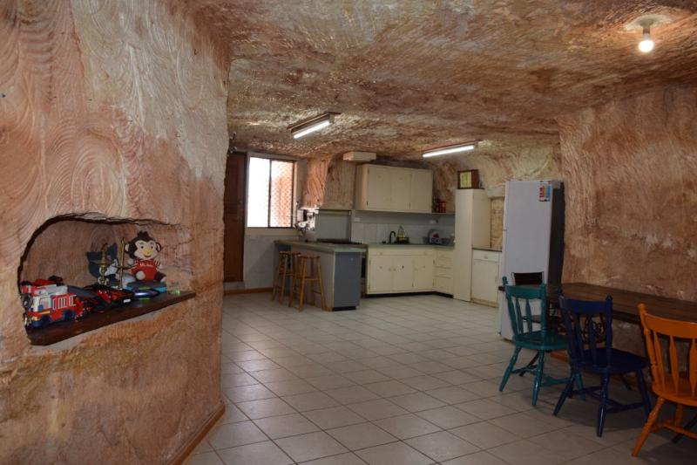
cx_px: 348
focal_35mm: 27
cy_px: 232
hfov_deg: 67.4
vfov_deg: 47.9
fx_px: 523
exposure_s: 1/100
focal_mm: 18
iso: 800
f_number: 5
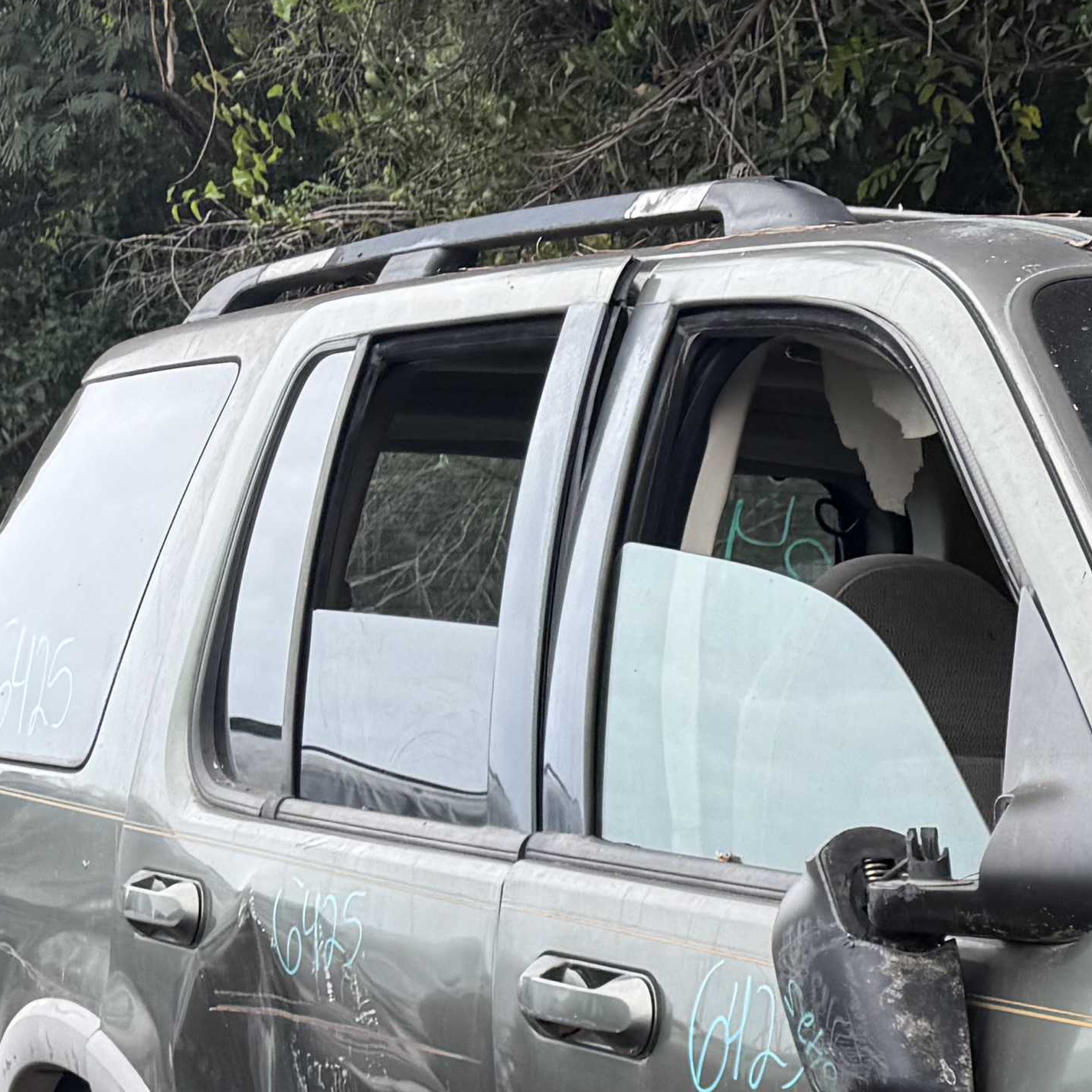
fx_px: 3034
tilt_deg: -14.1
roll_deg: +2.8
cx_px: 1939
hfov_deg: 17.0
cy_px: 1532
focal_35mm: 85
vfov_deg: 18.5
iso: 64
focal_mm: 6.76
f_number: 1.78
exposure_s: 1/244
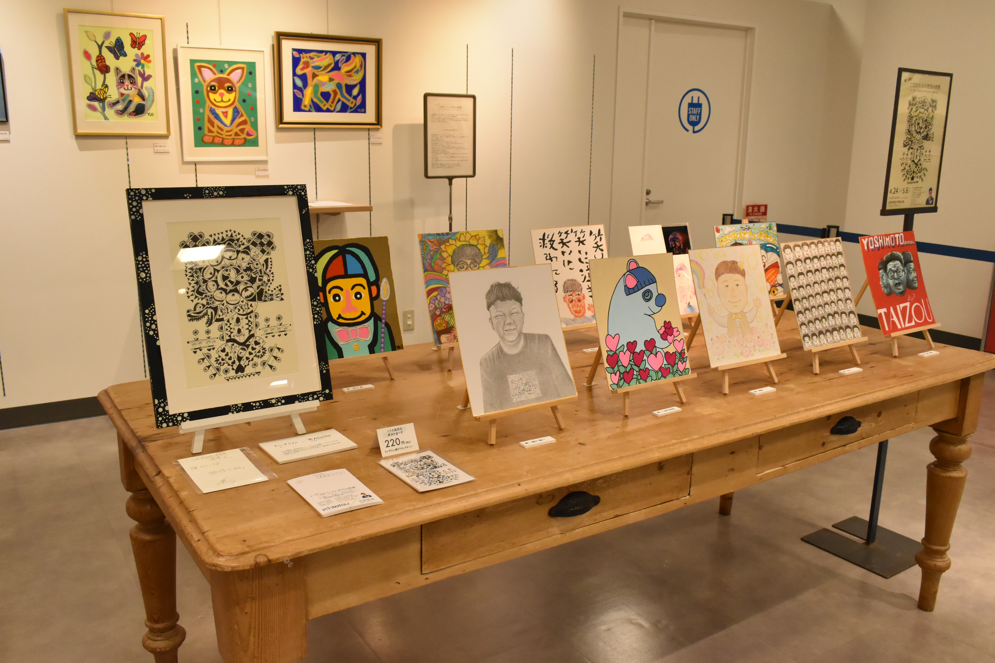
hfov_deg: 61.9
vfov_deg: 43.6
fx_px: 829
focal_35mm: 30
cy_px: 332
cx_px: 498
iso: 3200
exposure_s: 1/400
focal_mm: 20
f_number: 8
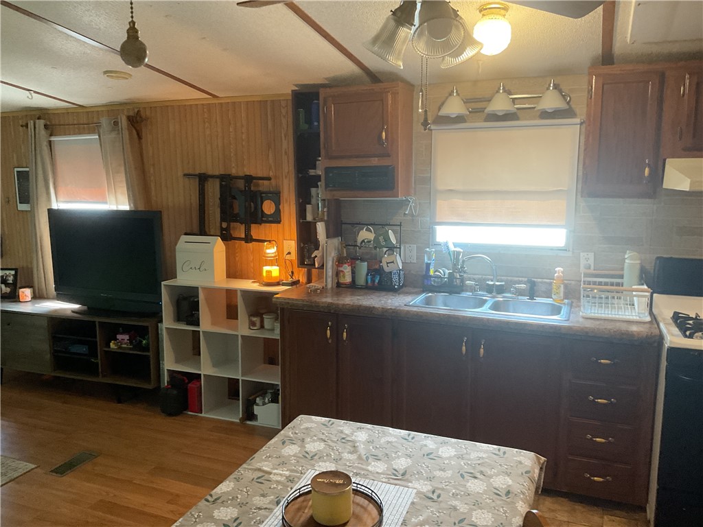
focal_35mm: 29
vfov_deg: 48.2
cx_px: 352
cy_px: 264
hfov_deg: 61.7
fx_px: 589
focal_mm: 3
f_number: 1.8
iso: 200
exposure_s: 1/60
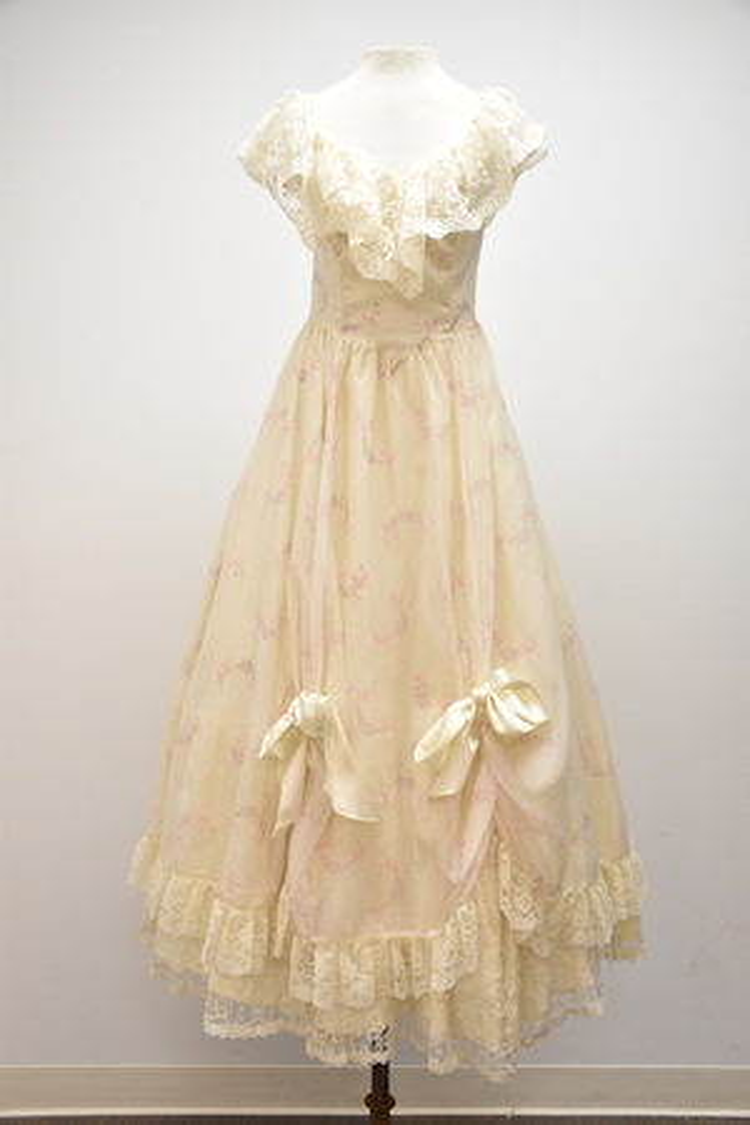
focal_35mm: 34
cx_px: 375
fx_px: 1078
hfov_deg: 38.4
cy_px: 562
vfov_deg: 55.1
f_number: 4.5
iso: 1000
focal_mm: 23
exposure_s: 1/100
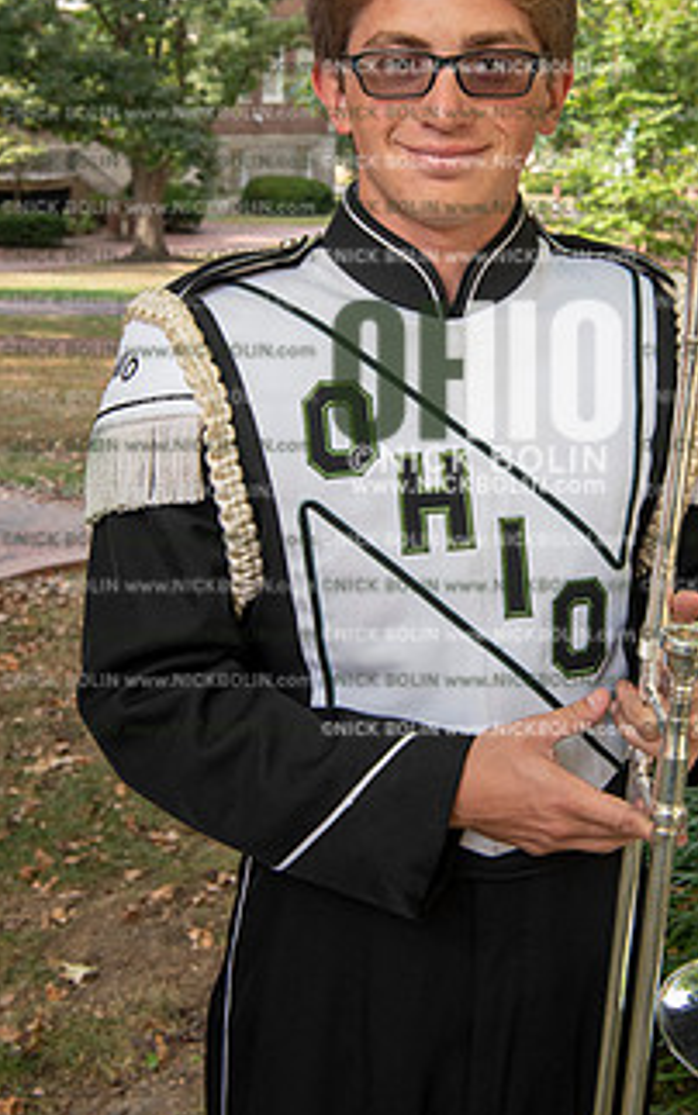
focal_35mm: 54
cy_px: 397
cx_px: 477
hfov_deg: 23.9
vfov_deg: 37.2
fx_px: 1643
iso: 500
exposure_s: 1/100
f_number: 8
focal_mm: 38
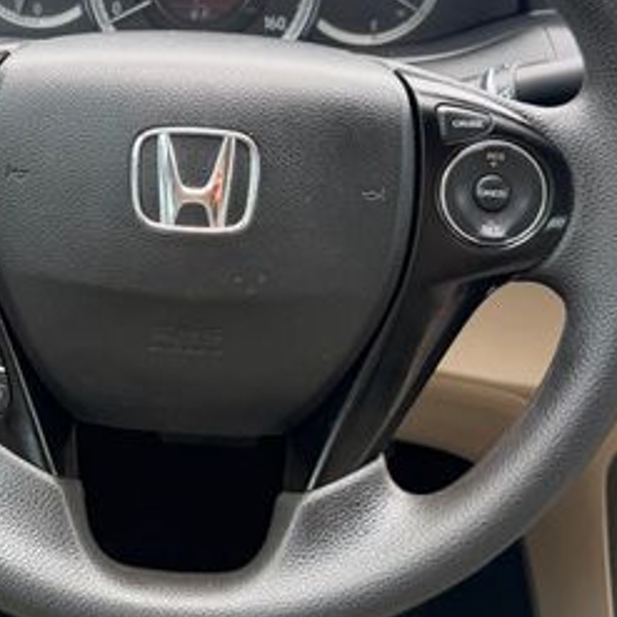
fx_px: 1109
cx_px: 142
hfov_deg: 30.5
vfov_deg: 30.5
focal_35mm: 55
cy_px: 147
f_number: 1.78
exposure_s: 1/176
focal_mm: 6.76
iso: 80
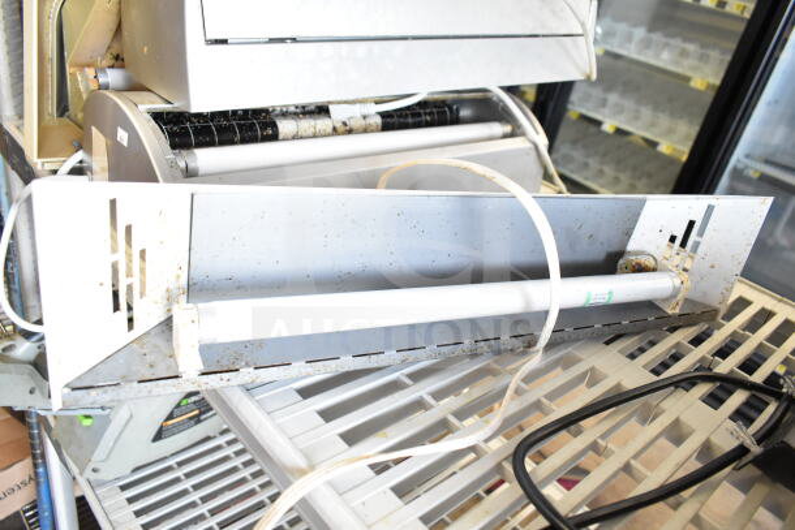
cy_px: 265
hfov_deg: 67.4
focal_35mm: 27
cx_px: 398
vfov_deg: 48.0
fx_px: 596
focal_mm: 18
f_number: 4.5
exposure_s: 1/80
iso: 1600
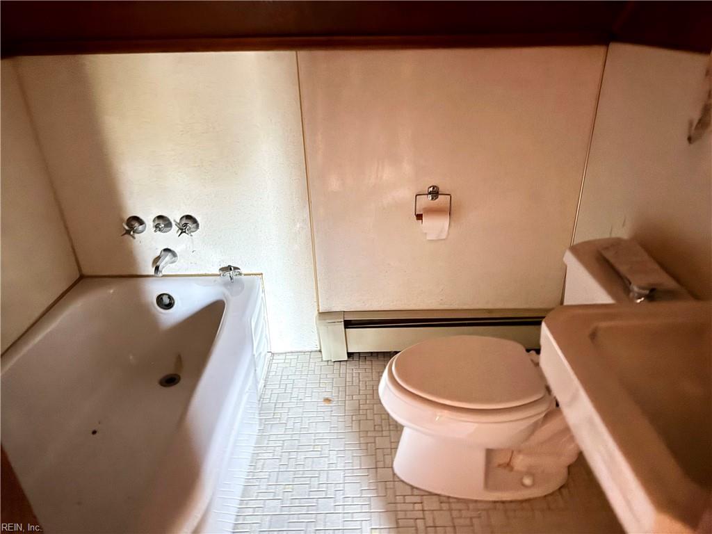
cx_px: 356
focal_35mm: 24
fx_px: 494
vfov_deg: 56.8
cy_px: 267
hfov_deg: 71.6
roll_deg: +0.3
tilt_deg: -22.3
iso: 1000
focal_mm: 6.76
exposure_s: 1/17
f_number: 1.78
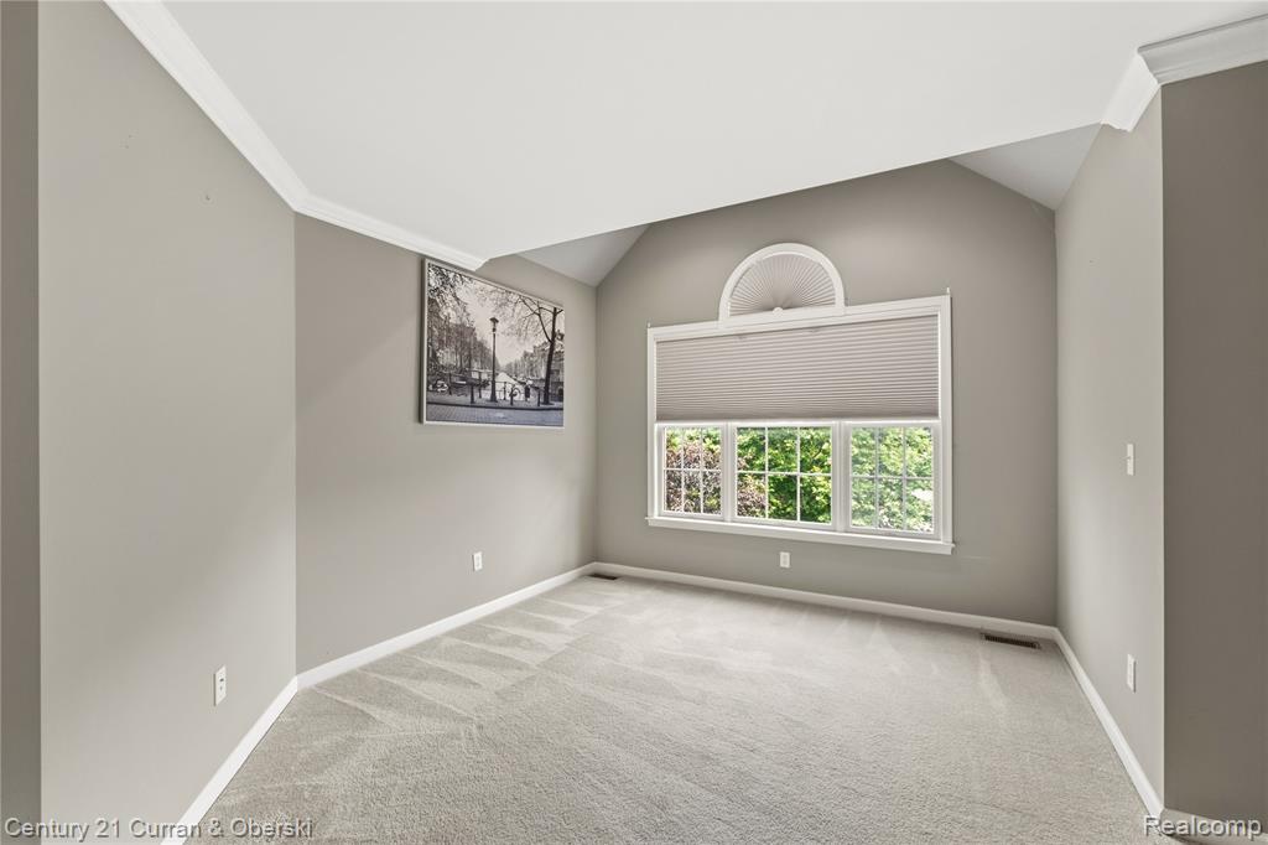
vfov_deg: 77.3
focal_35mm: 15
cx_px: 634
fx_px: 528
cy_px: 422
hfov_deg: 100.4
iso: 1250
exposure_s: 1/2
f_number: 8
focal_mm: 10
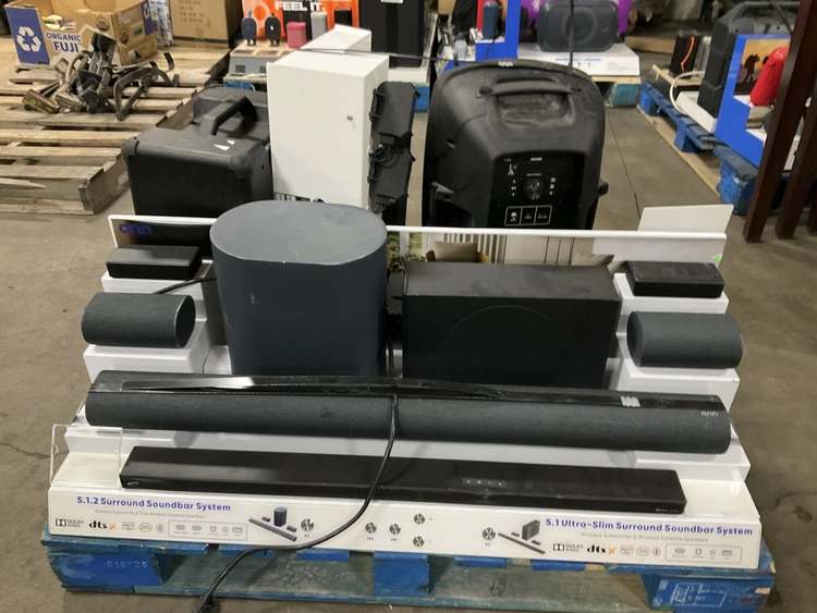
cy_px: 306
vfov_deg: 48.3
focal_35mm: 29
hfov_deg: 61.6
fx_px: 685
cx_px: 408
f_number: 1.8
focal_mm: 3
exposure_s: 1/40
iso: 200
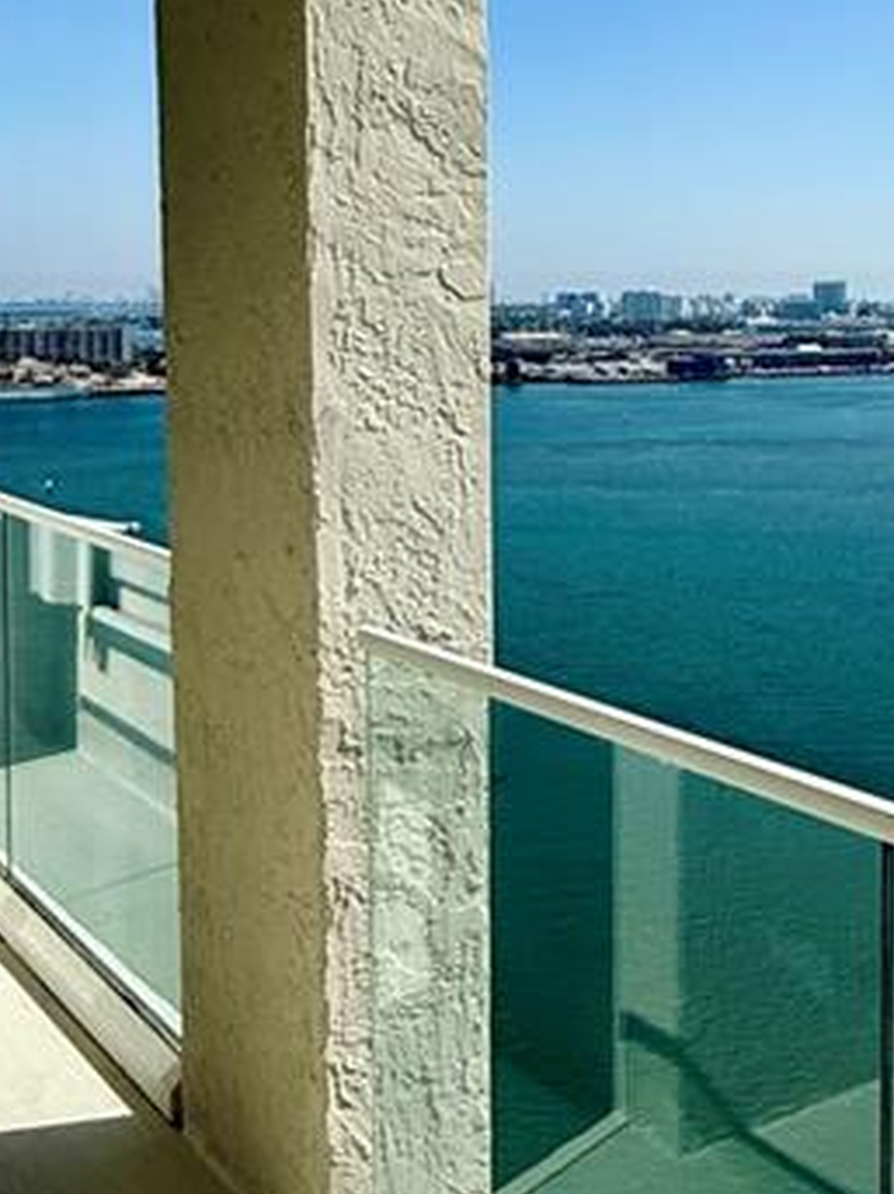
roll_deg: -0.4
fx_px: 1688
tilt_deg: -2.4
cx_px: 630
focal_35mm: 49
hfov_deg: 29.4
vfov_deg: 38.5
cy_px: 411
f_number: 2.2
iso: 50
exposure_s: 1/4762
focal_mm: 2.22
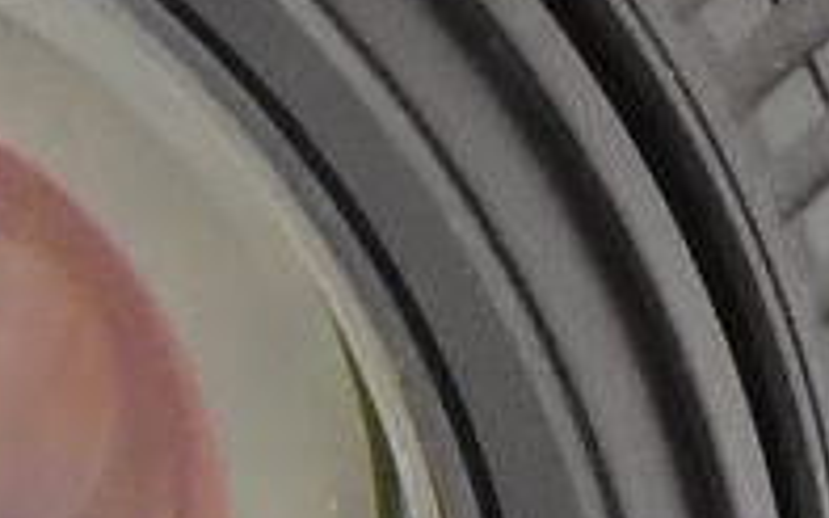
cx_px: 202
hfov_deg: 6.1
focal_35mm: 345
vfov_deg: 3.8
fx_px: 7792
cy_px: 122
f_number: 13
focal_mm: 52
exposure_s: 1/160
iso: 1600
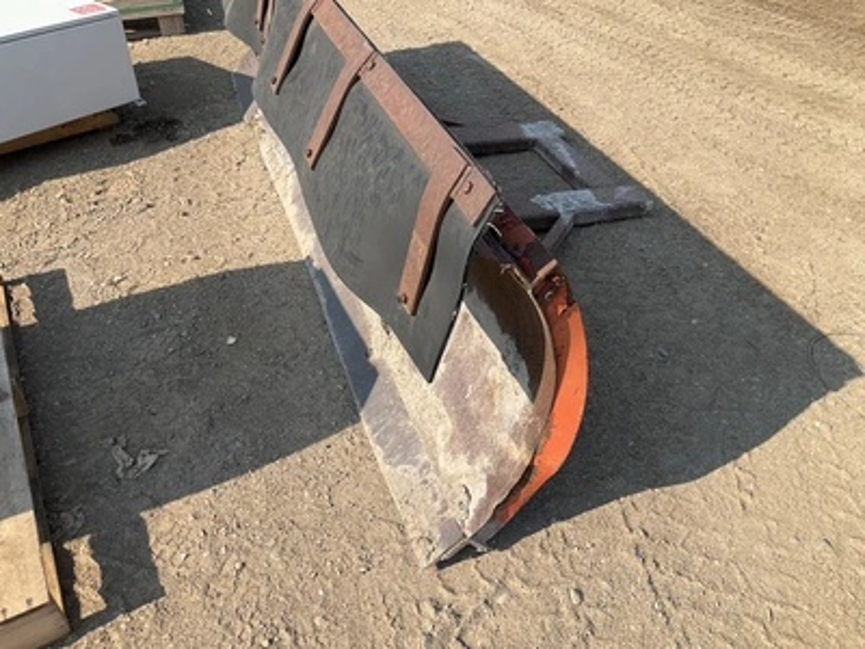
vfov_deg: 48.2
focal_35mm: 29
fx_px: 725
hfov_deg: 61.7
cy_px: 324
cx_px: 432
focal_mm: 3
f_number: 1.8
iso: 25
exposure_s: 1/1098
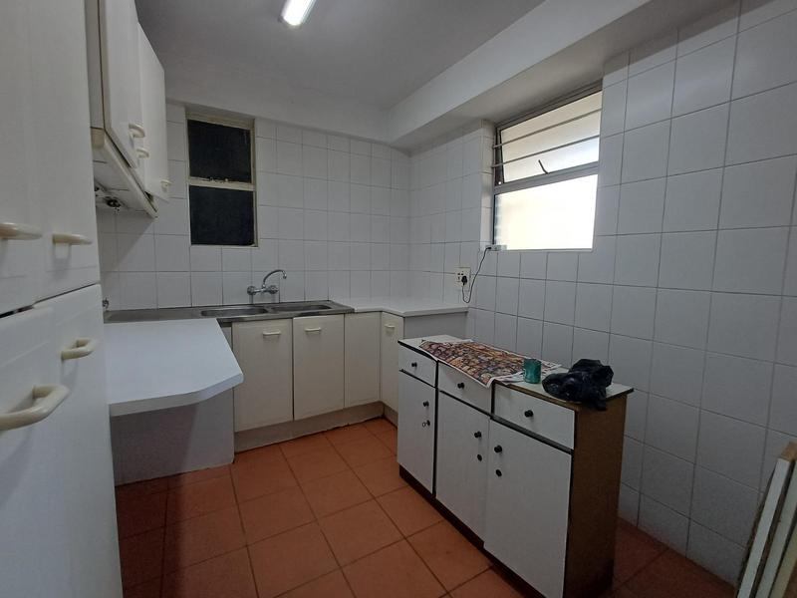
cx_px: 398
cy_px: 299
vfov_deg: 78.1
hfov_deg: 94.5
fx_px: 368
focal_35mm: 16
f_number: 2.2
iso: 125
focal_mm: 1.64
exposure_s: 1/50
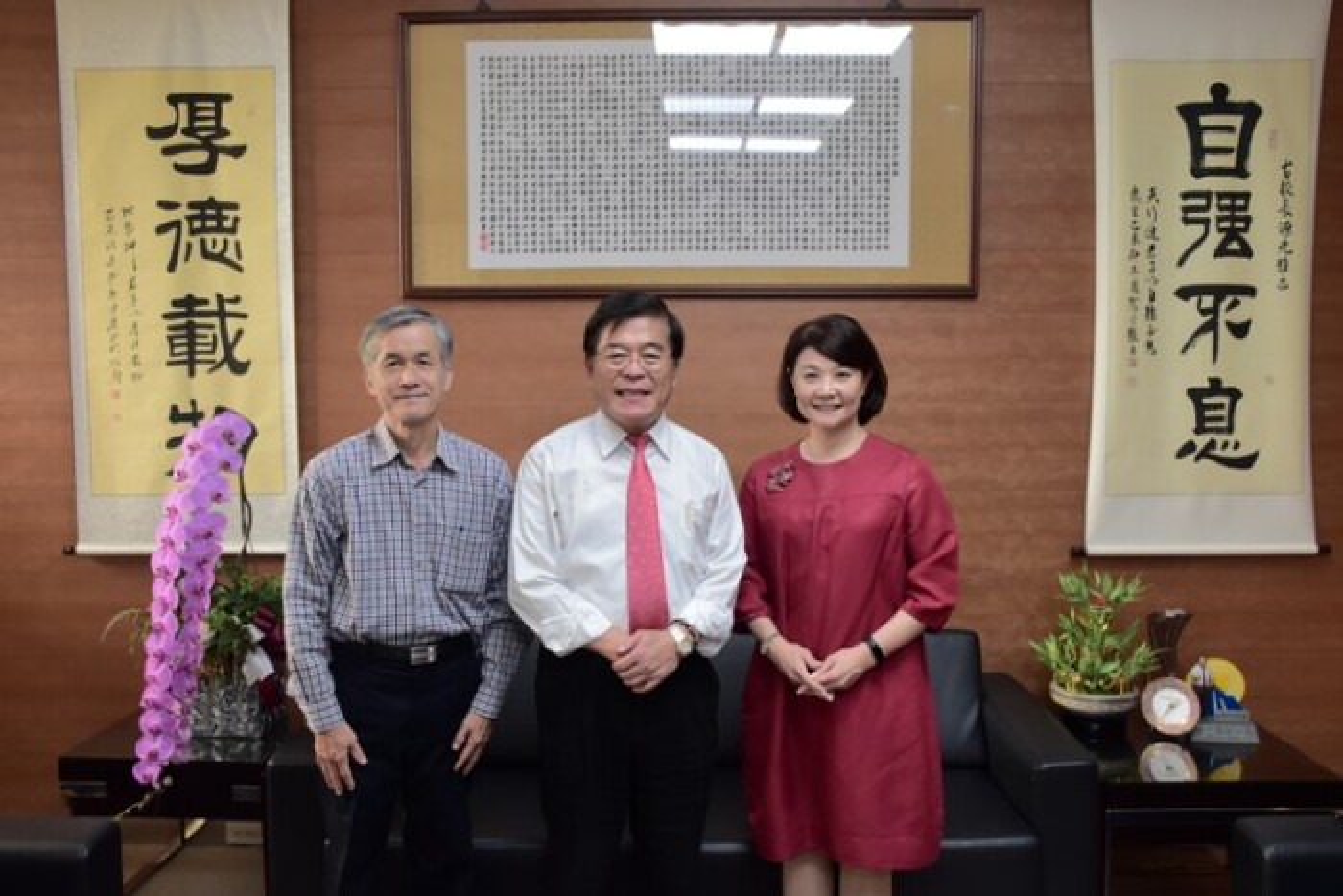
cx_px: 672
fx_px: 1119
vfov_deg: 43.6
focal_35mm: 30
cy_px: 448
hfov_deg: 61.9
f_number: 5.6
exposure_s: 1/40
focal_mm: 20
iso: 800
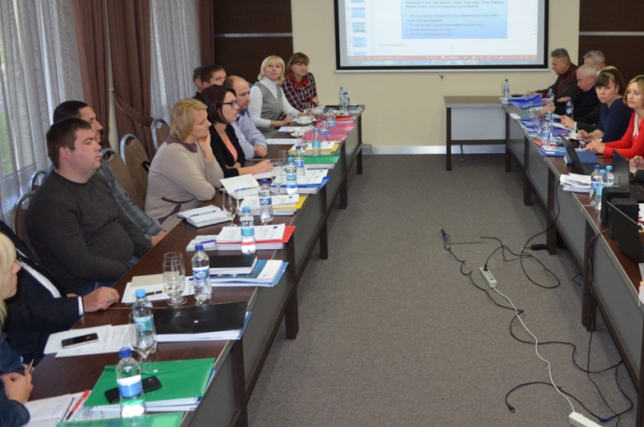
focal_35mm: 40
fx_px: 714
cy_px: 148
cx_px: 459
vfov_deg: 33.0
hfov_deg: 47.2
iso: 1250
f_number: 3.5
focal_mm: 18
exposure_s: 1/60
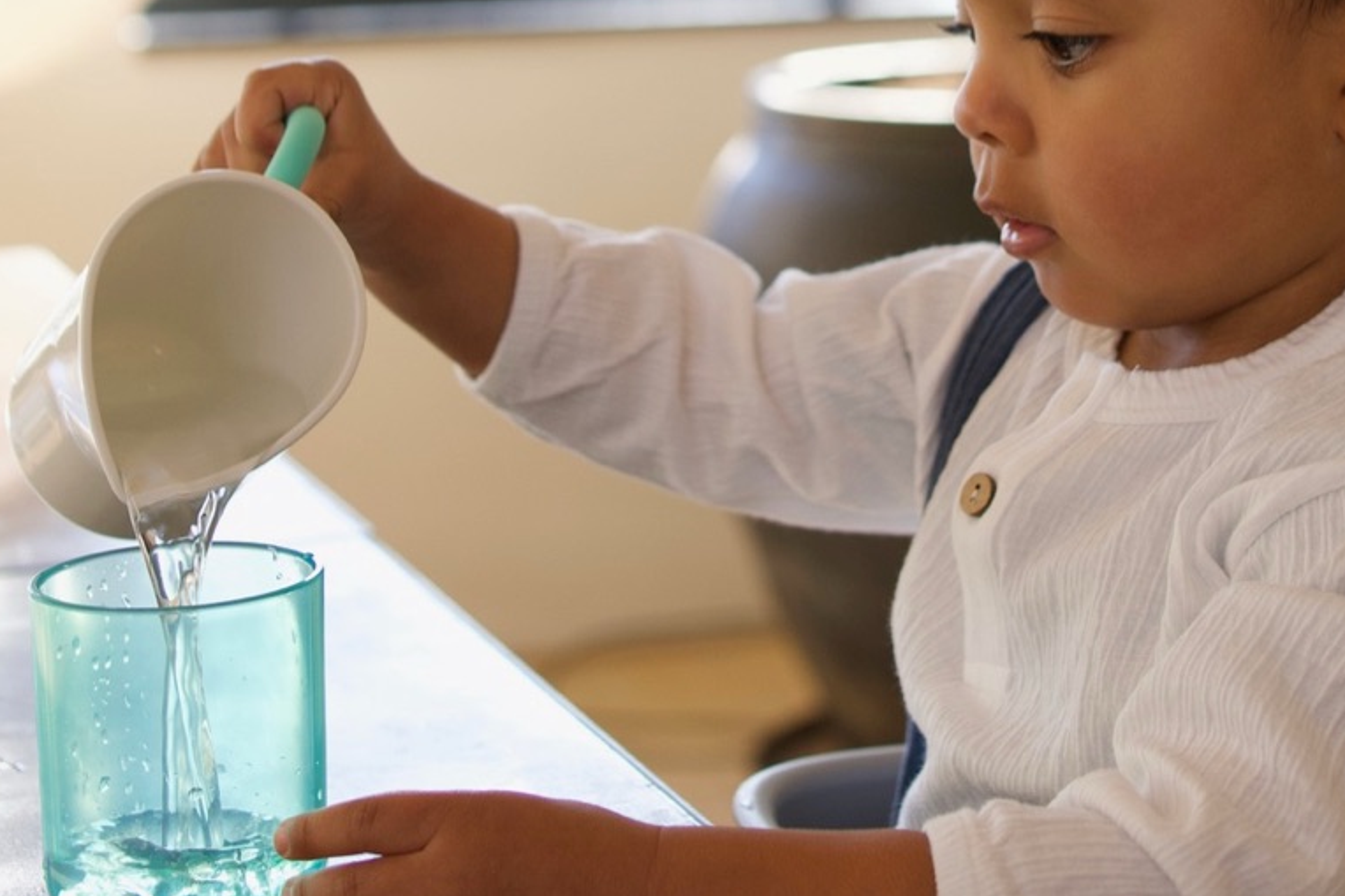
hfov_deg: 23.0
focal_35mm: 88
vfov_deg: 15.2
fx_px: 3287
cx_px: 882
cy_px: -14
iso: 400
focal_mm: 35
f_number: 3.2
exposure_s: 1/250
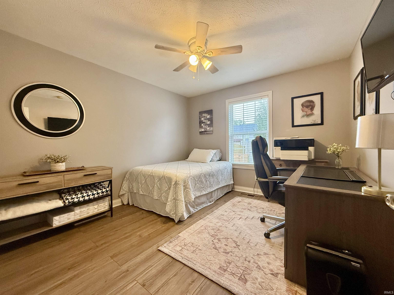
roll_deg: +1.0
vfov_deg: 85.7
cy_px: 148
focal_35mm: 14
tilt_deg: -1.3
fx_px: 159
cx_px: 197
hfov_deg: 102.1
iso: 400
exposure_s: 1/120
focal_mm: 2.22
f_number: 2.2
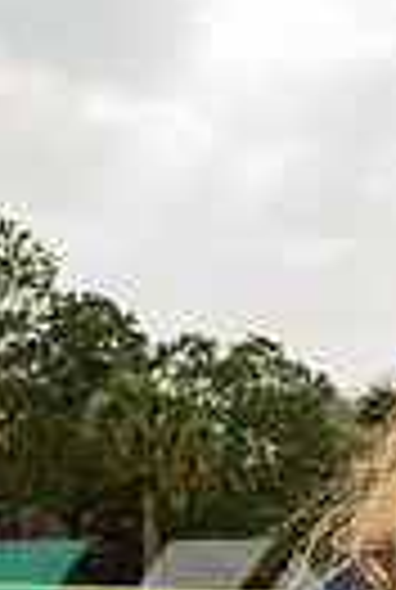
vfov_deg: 15.2
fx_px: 1969
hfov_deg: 11.2
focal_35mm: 120
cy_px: 1000
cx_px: 490
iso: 80
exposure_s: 1/250
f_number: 5.6
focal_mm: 35
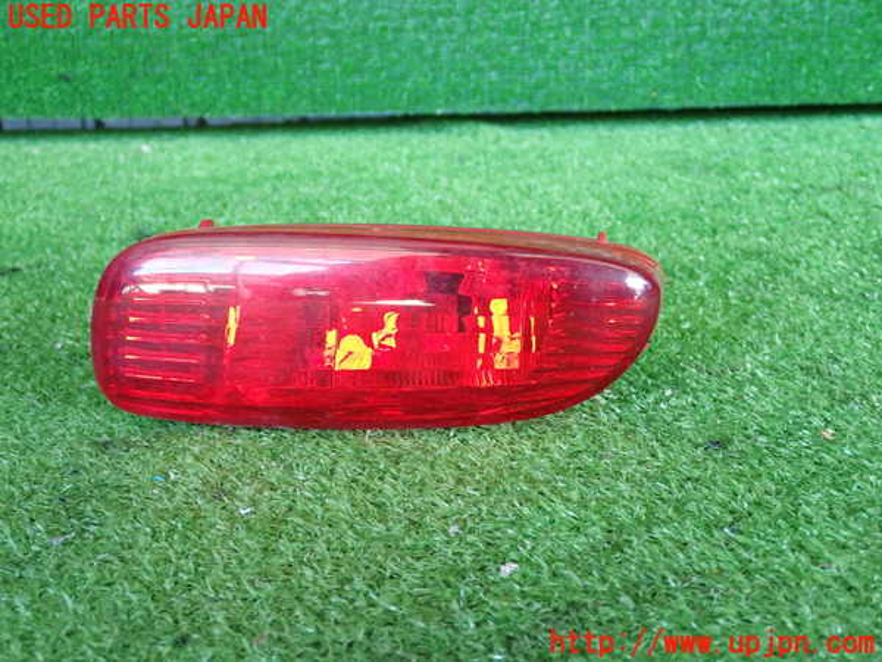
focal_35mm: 41
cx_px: 441
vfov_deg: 35.1
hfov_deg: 45.8
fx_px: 1045
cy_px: 331
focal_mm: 7.31
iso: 250
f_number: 2.8
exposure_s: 1/40
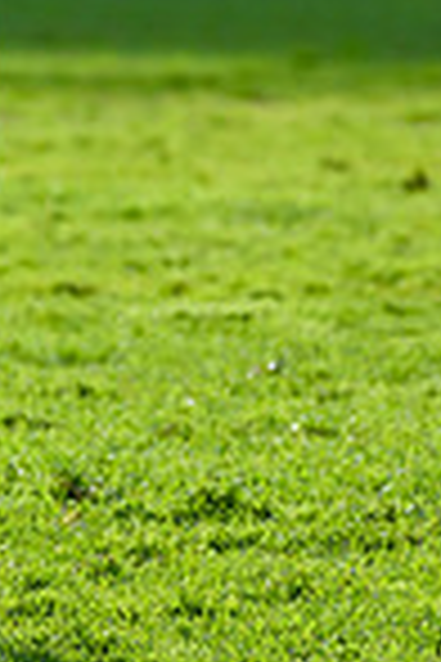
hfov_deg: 1.0
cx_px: -283
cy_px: -82
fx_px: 25190
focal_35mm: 1371
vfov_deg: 1.5
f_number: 6.3
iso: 800
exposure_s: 1/1600
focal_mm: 250
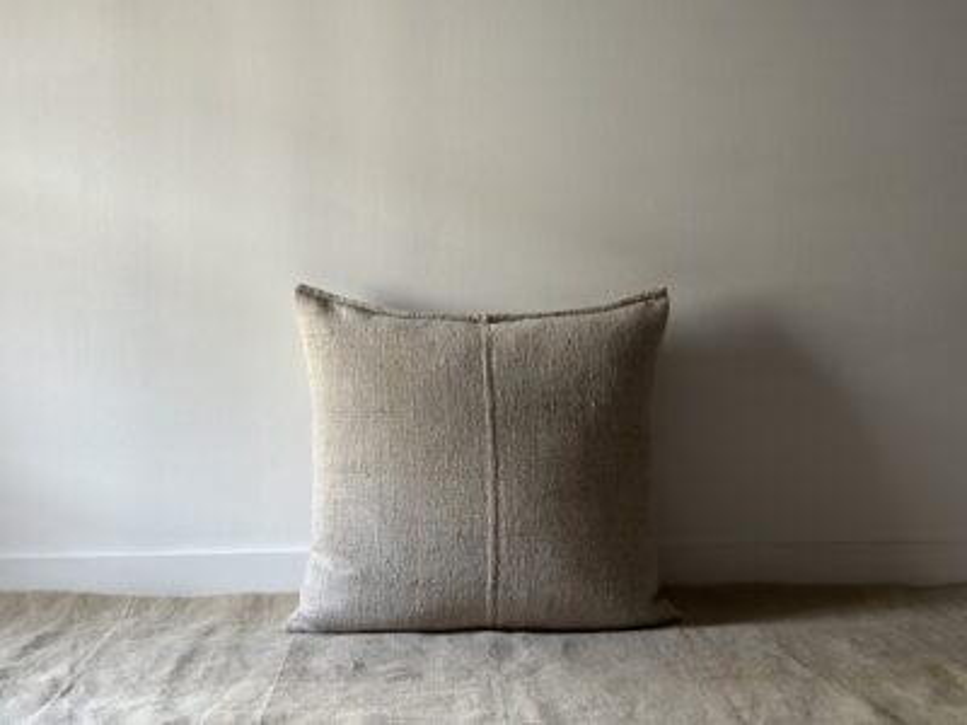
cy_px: 362
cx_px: 484
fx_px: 1341
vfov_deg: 30.3
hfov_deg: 39.7
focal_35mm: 48
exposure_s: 1/60
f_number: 1.78
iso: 200
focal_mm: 6.86
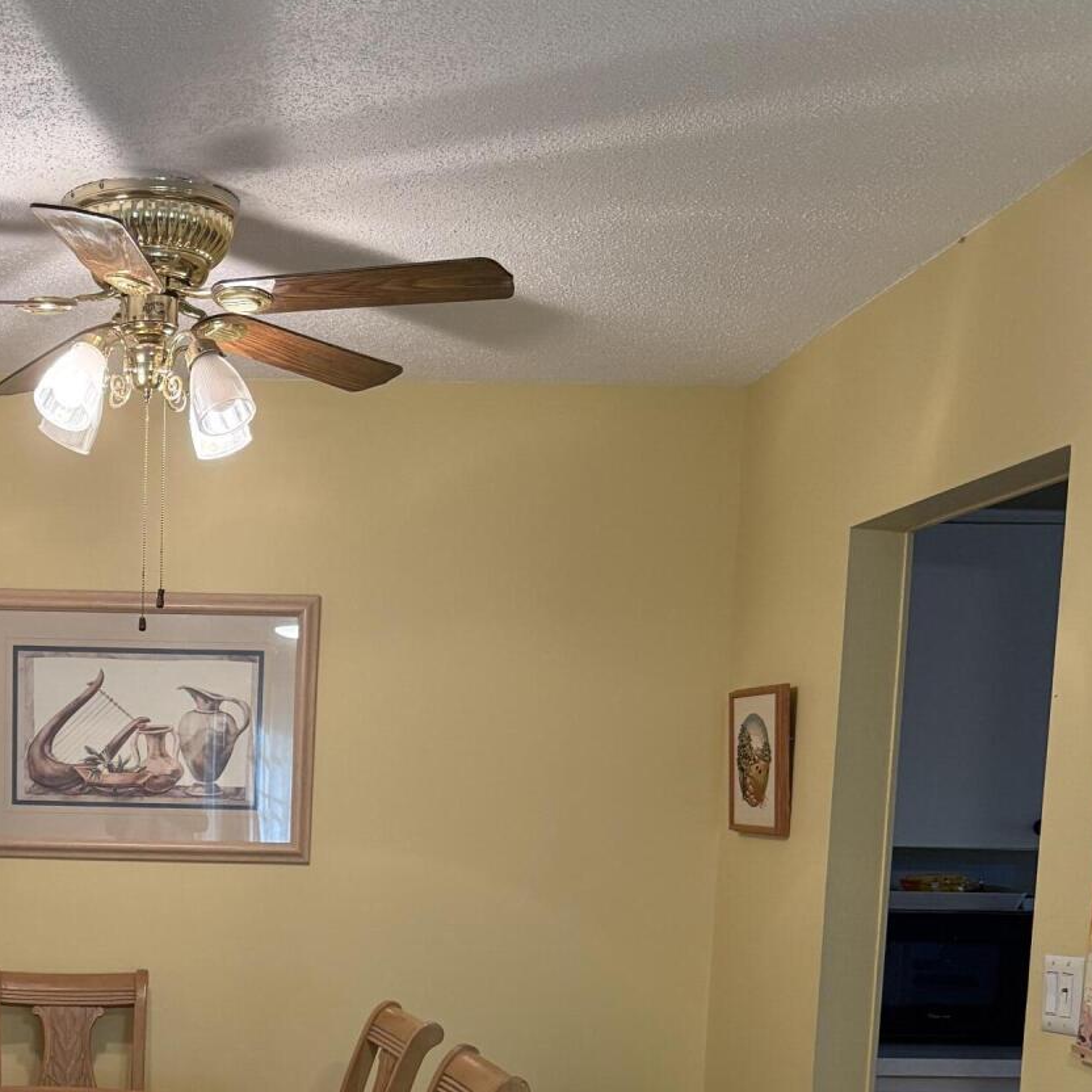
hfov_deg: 32.1
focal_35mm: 51
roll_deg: -2.2
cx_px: 158
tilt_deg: -6.5
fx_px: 1820
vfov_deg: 31.2
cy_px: 1060
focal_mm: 6.76
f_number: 1.78
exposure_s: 1/120
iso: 320
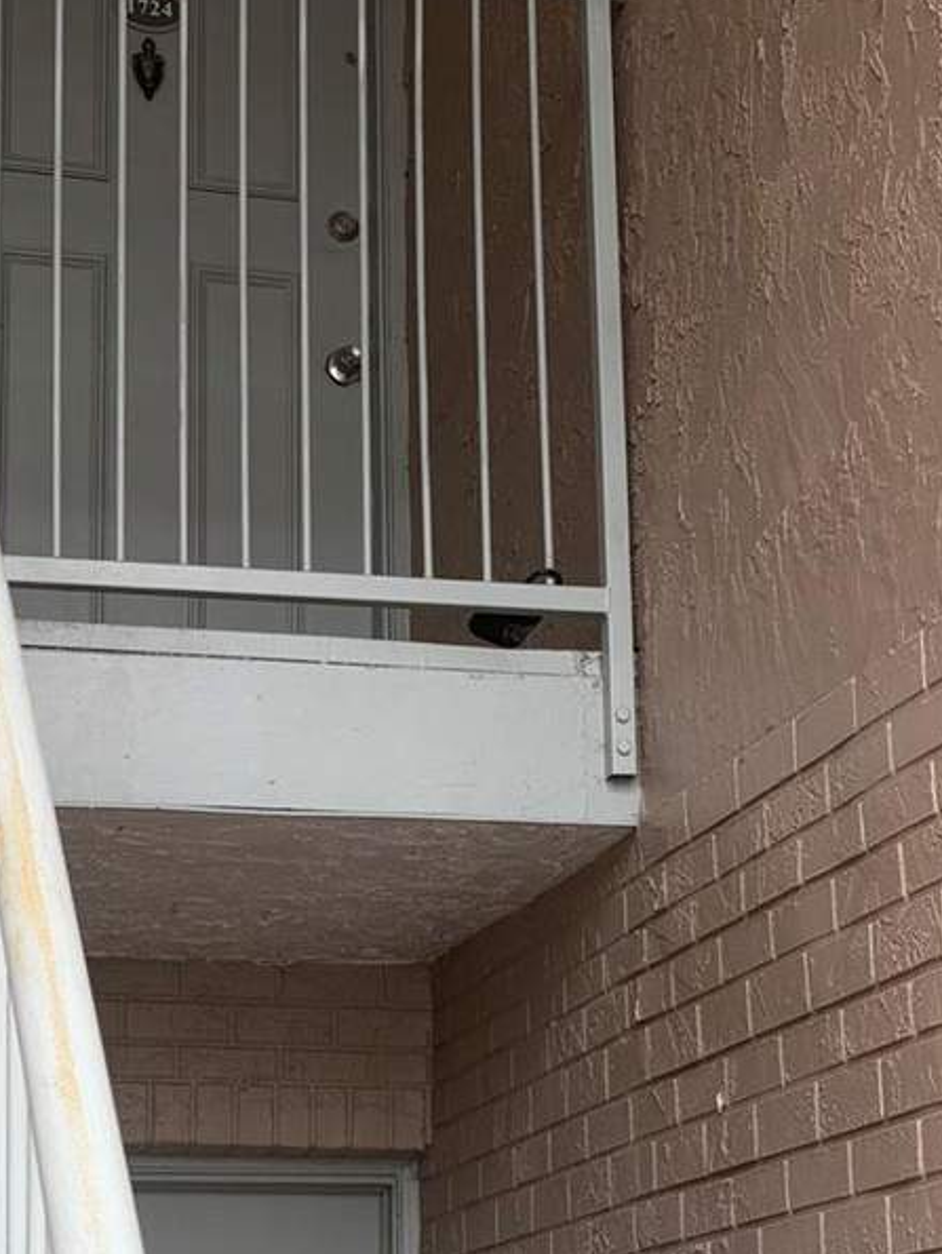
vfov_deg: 22.7
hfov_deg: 17.2
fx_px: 3117
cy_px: 736
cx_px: 527
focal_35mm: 86
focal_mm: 6.76
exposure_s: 1/60
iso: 100
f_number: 1.78
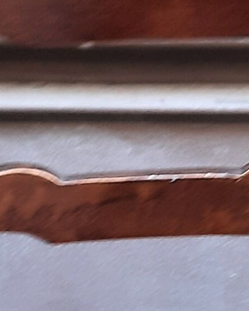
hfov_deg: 8.9
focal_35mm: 174
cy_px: 334
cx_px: 177
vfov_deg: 11.0
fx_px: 1602
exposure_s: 1/50
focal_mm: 4.6
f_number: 2
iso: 80
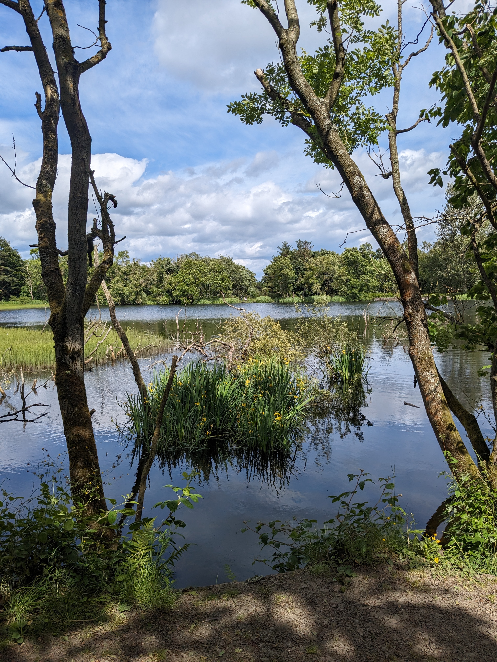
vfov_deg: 65.3
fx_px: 517
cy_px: 331
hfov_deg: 51.4
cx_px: 248
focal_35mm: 27
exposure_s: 1/4673
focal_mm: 4.38
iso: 59
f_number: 1.73
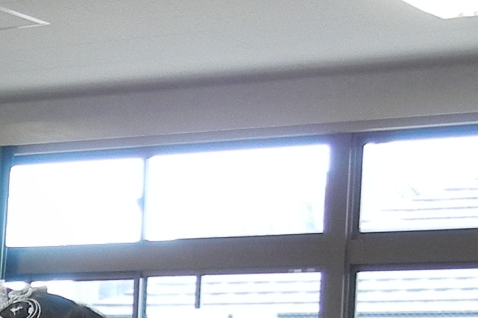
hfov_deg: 11.3
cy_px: 589
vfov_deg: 8.1
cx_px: -489
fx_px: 2177
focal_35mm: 164
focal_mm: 5.4
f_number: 3.5
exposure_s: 1/40
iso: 160
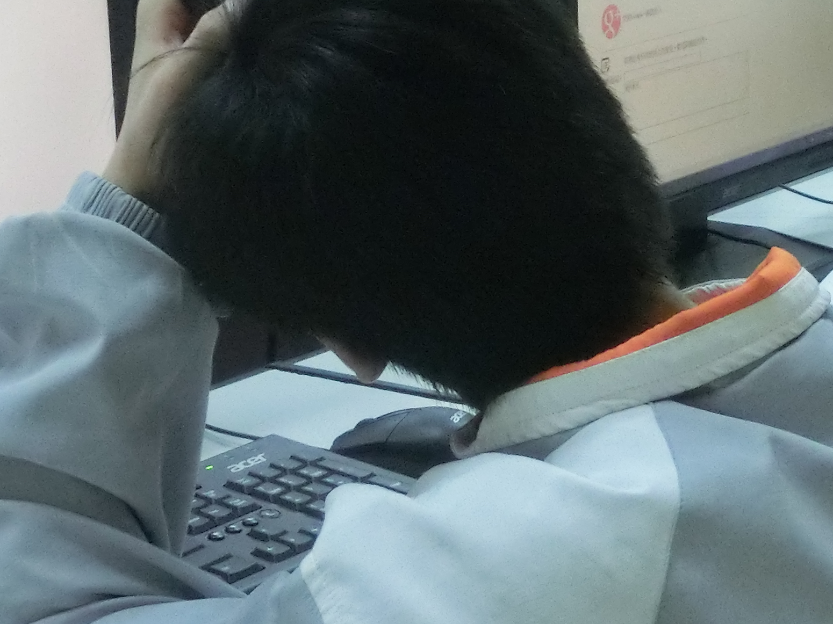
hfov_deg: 17.3
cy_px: 64
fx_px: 2719
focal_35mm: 113
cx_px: 660
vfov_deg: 13.0
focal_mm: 6.67
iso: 800
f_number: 3.9
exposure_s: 1/80
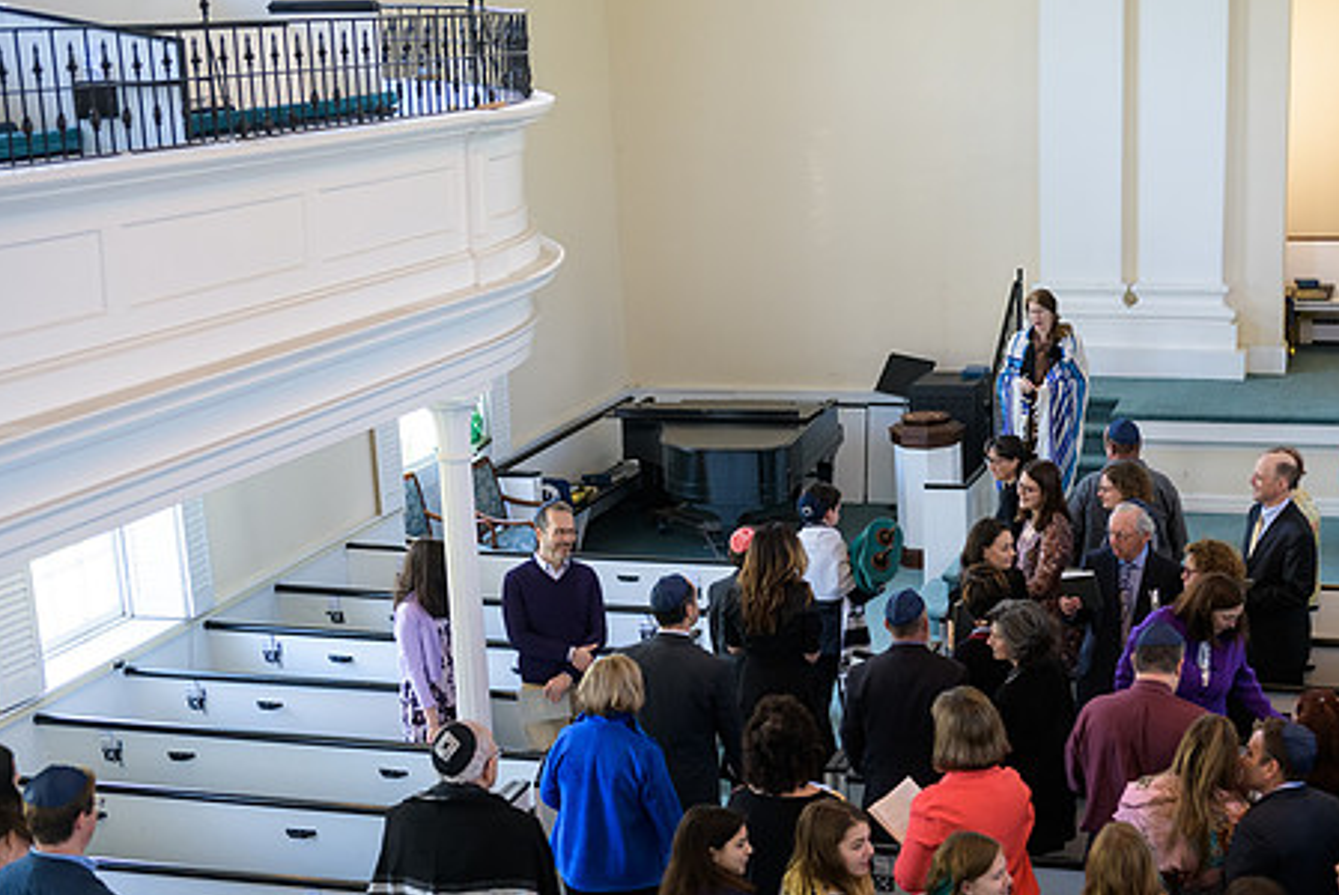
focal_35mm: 62
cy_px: 568
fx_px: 2307
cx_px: 829
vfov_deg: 21.9
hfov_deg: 32.2
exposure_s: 1/200
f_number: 3.2
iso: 1000
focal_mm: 48
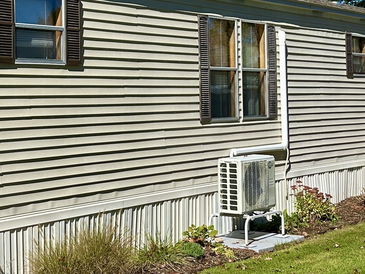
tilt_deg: +3.1
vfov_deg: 17.4
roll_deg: +1.0
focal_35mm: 84
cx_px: 94
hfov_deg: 23.1
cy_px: 56
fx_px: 885
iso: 80
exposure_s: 1/6211
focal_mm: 6.86
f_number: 1.78
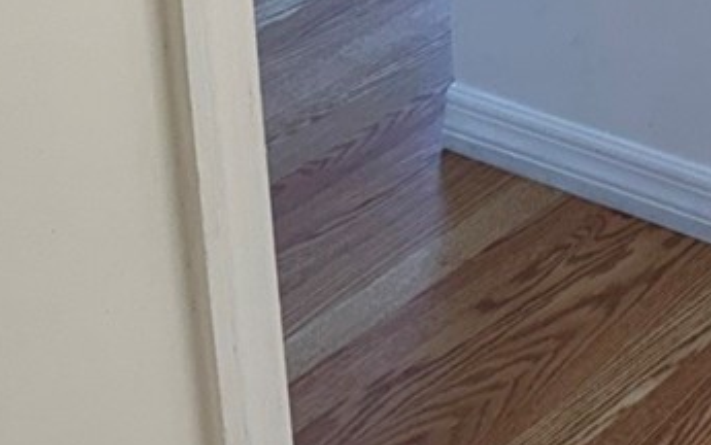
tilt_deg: -13.3
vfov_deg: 10.1
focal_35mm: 118
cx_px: 727
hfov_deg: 17.2
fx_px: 2288
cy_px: -499
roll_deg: +3.0
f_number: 1.78
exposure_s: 1/120
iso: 80
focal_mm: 6.76
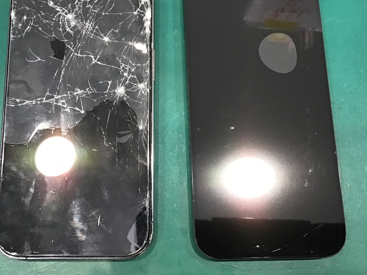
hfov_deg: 42.8
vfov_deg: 32.9
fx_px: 466
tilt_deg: -76.8
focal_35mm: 44
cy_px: 126
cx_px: 153
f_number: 2.4
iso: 160
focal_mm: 3.3
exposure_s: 1/30
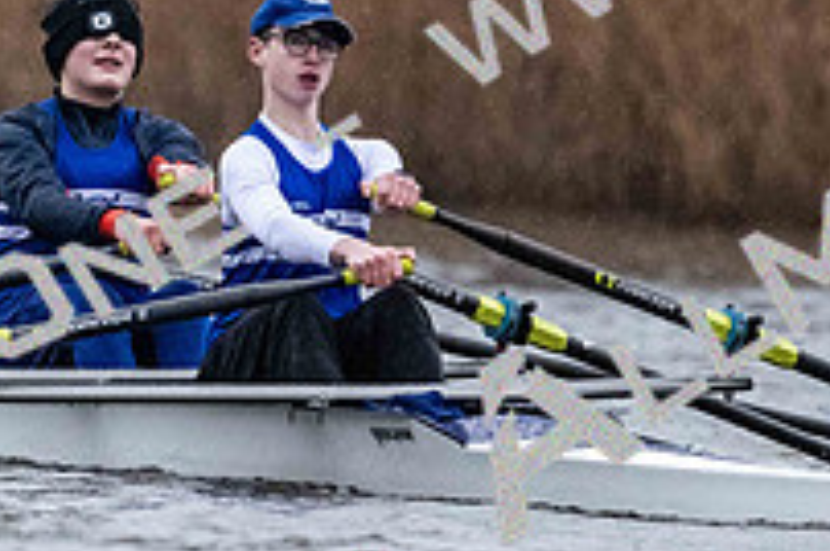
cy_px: 154
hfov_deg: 1.8
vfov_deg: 1.2
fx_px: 26495
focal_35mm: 1151
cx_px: 127
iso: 9000
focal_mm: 400
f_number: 4.5
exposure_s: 1/1600
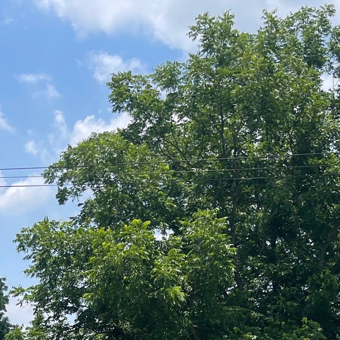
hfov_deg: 23.0
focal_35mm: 75
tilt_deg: -0.8
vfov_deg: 21.4
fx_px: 833
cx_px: 144
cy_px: 407
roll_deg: -4.3
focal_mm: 5.1
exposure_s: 1/2717
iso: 32
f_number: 1.6
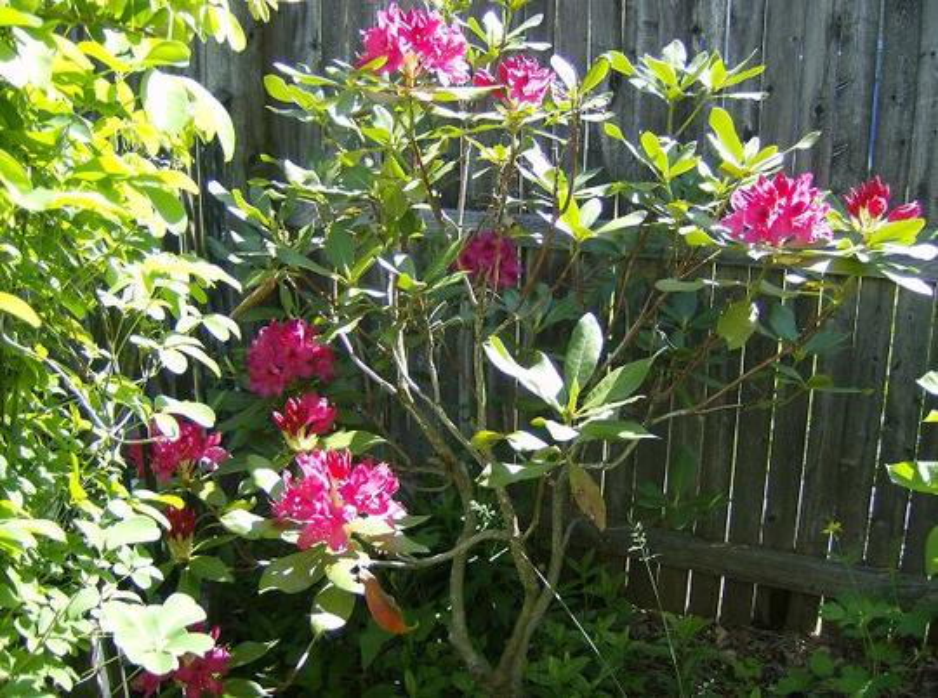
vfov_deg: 39.5
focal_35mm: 36
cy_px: 349
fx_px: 973
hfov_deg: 51.5
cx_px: 469
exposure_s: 1/216
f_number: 2.8
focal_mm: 6
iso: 100
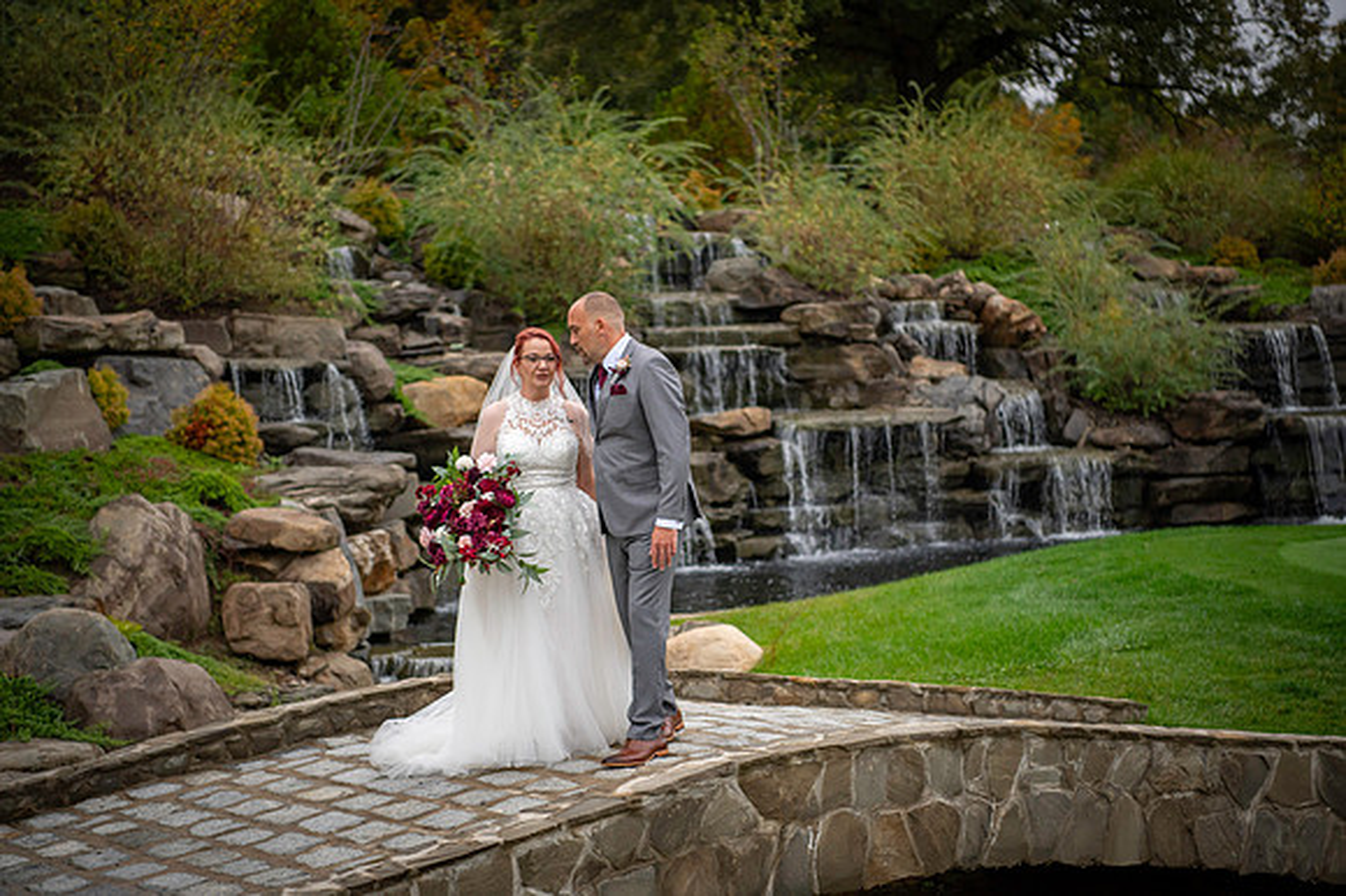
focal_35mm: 70
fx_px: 2616
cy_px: 448
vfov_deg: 19.4
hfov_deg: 28.9
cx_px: 673
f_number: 2.8
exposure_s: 1/2000
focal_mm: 70
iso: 800
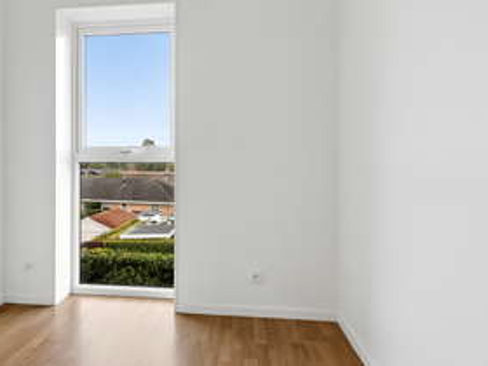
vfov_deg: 53.0
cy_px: 171
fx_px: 367
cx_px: 180
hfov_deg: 66.2
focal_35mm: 26
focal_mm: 12
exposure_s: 1/30
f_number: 8
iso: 200
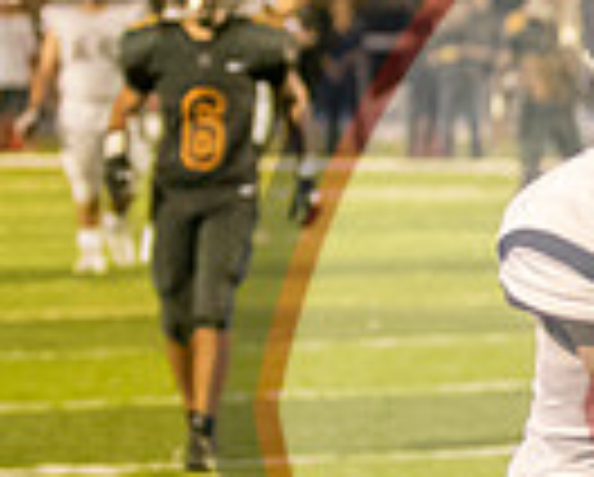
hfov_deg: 3.6
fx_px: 9296
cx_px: 1113
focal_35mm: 528
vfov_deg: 2.9
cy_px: 216
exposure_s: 1/1000
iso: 10000
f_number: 2.8
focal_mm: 70
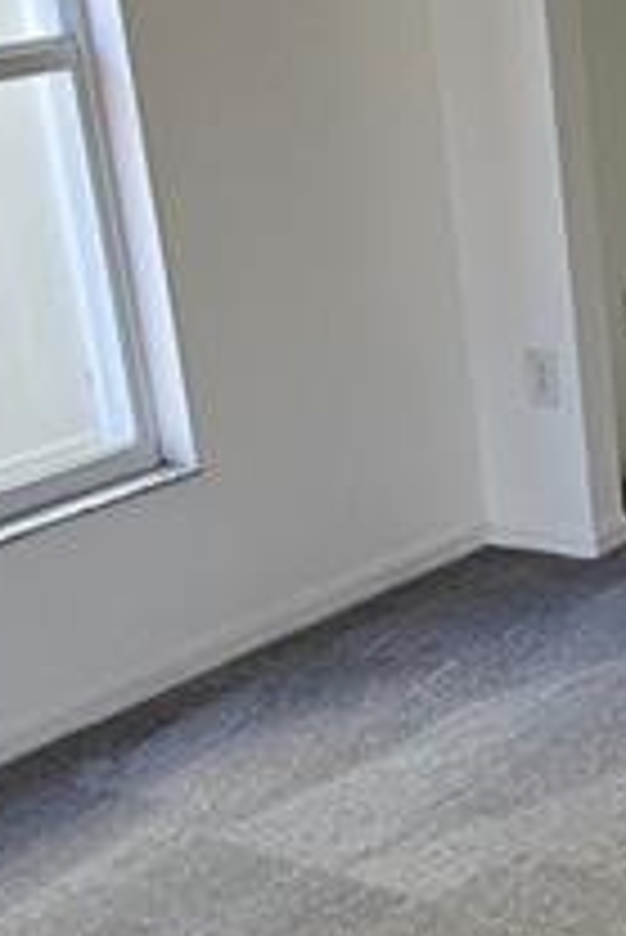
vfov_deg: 25.3
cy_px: 810
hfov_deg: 17.0
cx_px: 662
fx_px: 2031
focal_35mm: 78
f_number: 2.2
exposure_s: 1/120
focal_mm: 2.2
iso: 80
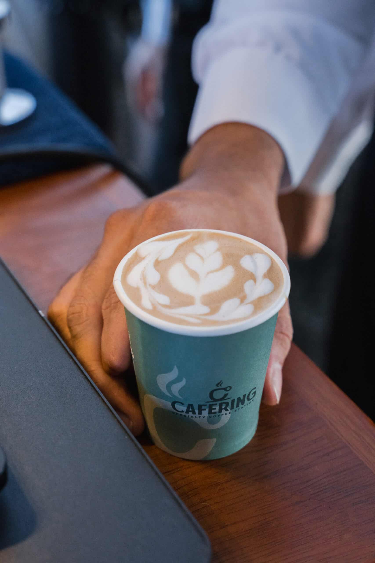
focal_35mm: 64
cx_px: 188
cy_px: 282
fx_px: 1008
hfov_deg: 21.1
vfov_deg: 31.2
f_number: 5.6
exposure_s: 1/100
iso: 3200
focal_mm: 64.5
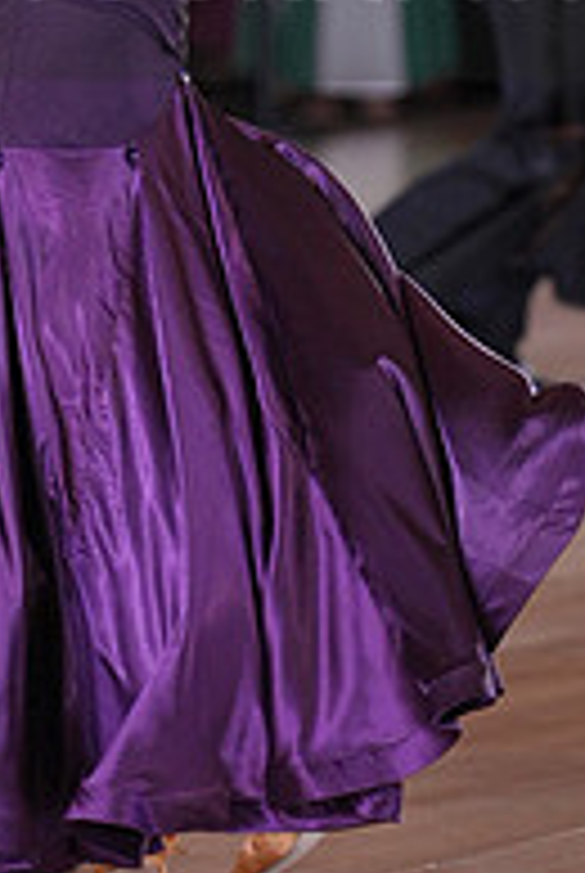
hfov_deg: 3.1
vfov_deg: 4.6
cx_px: 52
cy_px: -68
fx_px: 10880
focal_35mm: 448
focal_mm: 150
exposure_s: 1/500
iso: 2000
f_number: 3.5
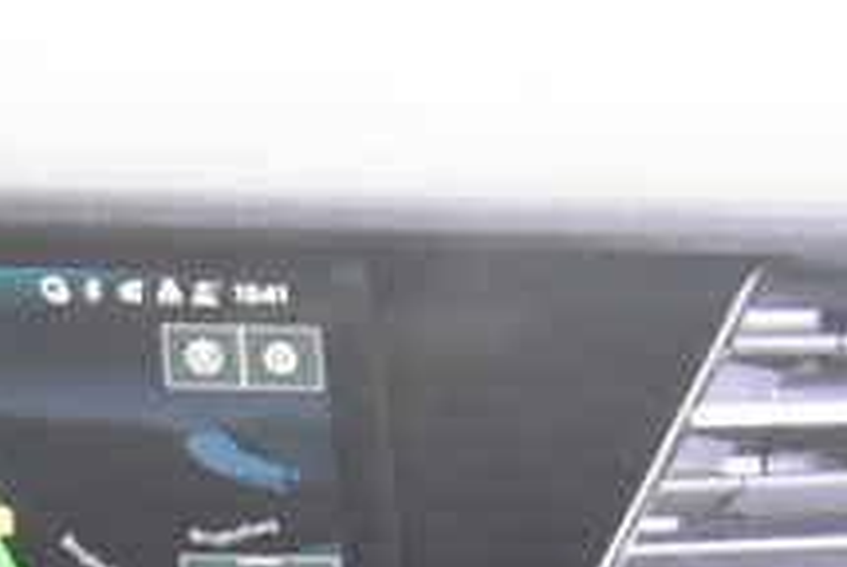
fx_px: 4618
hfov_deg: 8.7
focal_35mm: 196
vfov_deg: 6.9
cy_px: 1026
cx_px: -1655
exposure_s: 1/30
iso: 6400
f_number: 3
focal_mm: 22
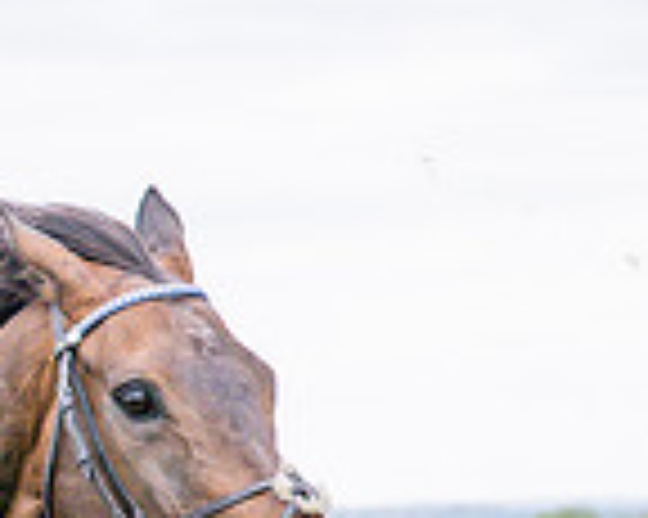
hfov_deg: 4.9
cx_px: -588
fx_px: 7513
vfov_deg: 3.9
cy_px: 714
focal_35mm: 392
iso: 400
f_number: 4
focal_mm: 70
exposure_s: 1/1600
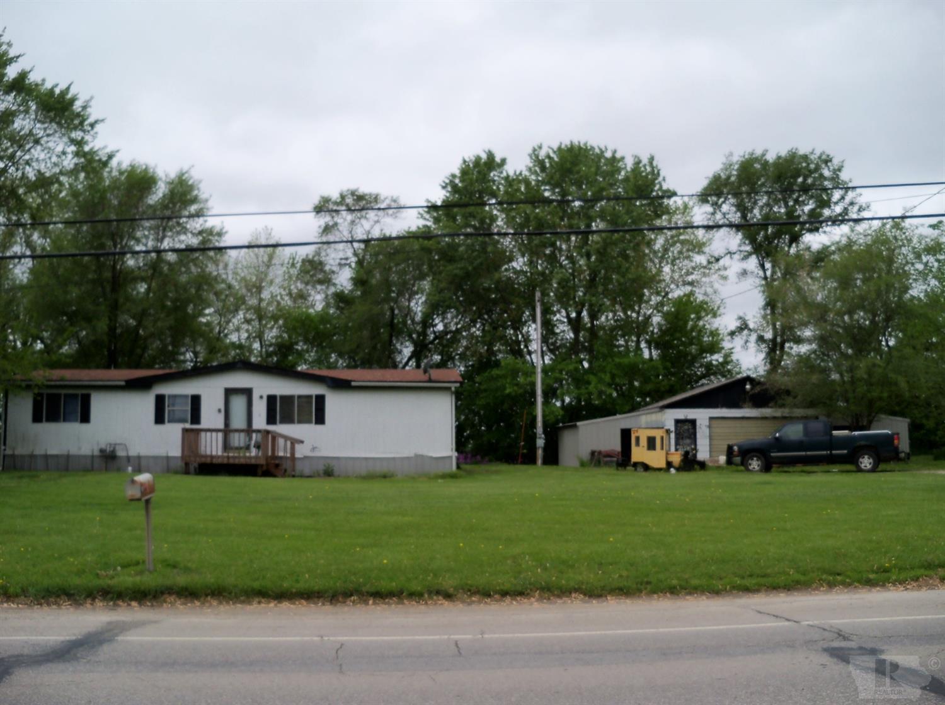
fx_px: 954
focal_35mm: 35
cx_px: 472
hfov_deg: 52.7
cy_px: 352
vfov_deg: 40.6
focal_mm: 6.2
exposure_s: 1/640
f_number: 3.5
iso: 80
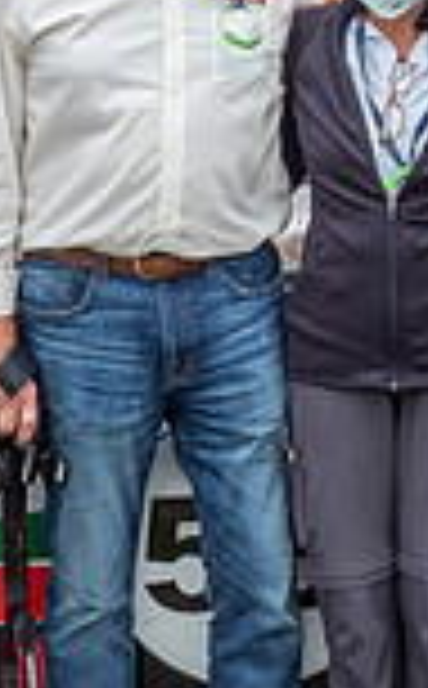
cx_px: 349
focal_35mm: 111
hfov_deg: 11.7
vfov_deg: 18.8
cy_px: 242
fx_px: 2081
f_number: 9
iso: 400
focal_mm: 12
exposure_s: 1/80
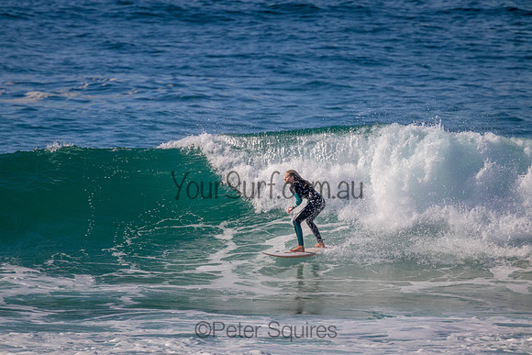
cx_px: 266
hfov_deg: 2.6
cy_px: 178
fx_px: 11824
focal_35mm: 800
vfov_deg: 1.7
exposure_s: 1/2000
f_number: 11
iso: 1000
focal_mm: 800
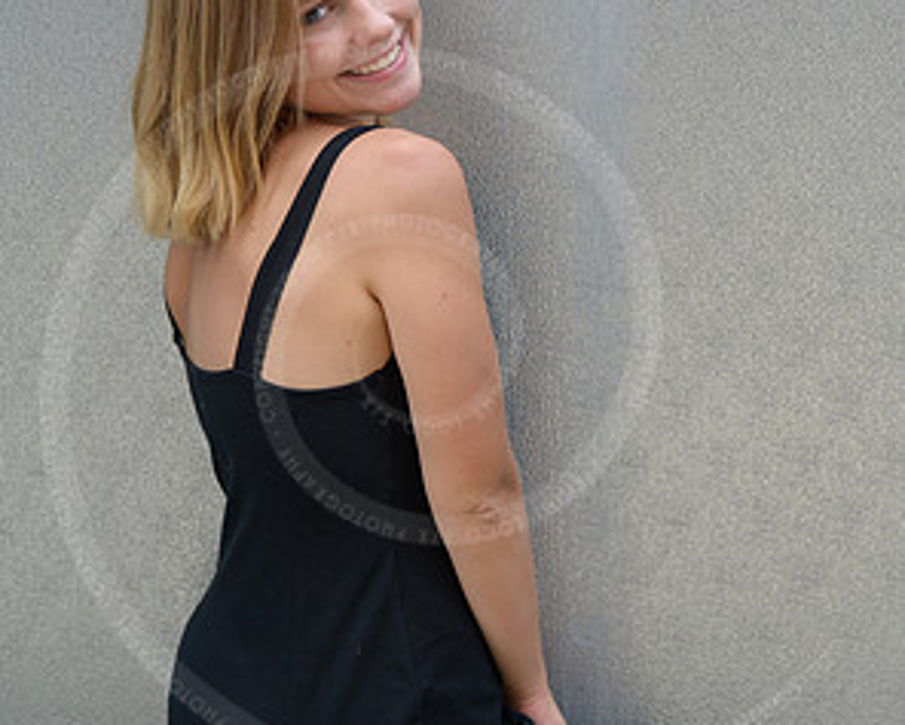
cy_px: 413
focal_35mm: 121
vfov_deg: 12.8
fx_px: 3242
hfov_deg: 15.9
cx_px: 451
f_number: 4
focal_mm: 85
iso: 400
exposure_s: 1/320
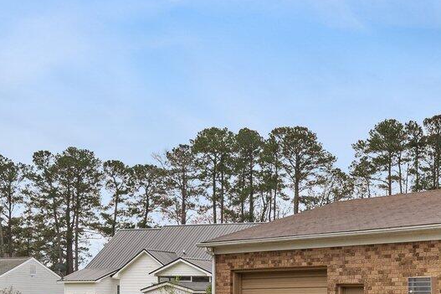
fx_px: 857
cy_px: 327
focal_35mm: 70
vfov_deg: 18.7
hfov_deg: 26.2
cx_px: 505
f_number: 8
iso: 200
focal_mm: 18
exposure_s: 1/250
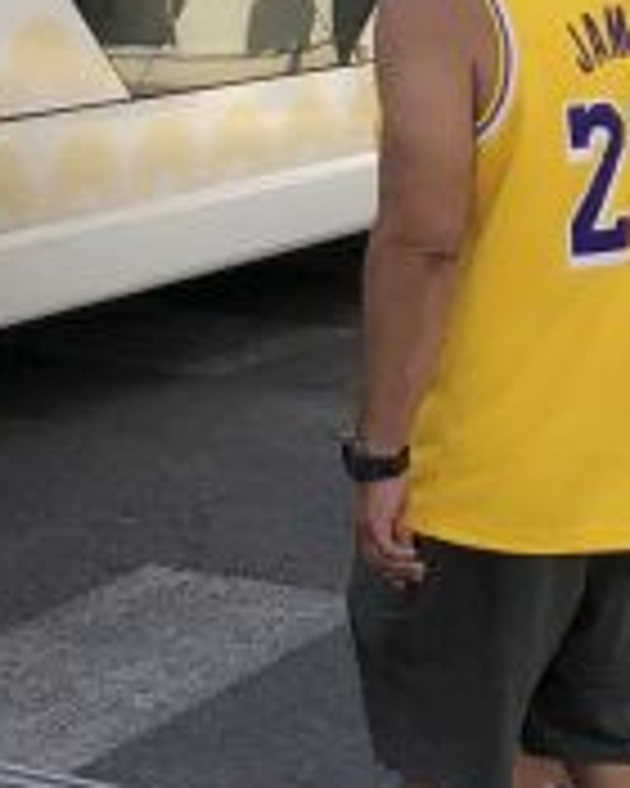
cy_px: -167
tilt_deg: -1.3
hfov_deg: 9.0
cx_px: -711
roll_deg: -1.2
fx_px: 3729
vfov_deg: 11.8
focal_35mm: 160
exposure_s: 1/857
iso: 20
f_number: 1.8
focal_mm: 4
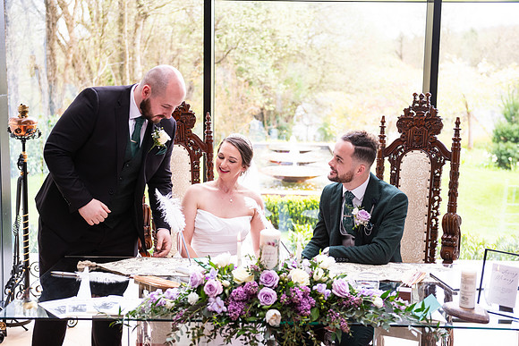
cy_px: 173
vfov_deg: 24.6
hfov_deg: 36.2
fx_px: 793
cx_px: 260
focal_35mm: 55
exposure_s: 1/200
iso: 500
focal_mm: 55
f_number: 3.5
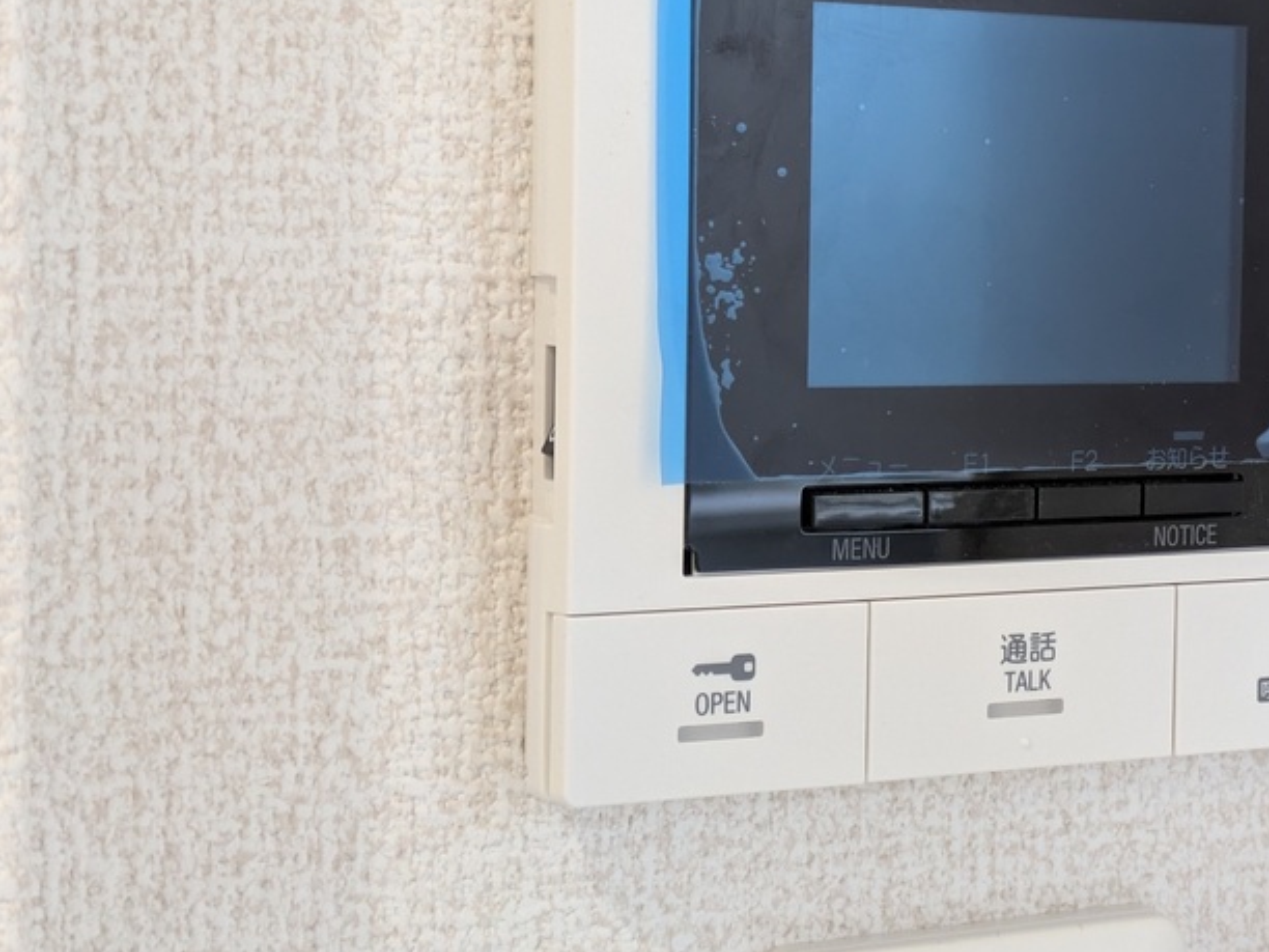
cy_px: 324
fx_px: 2933
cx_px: 979
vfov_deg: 18.4
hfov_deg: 24.1
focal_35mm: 80
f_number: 1.89
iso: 127
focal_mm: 5.43
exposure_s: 1/60
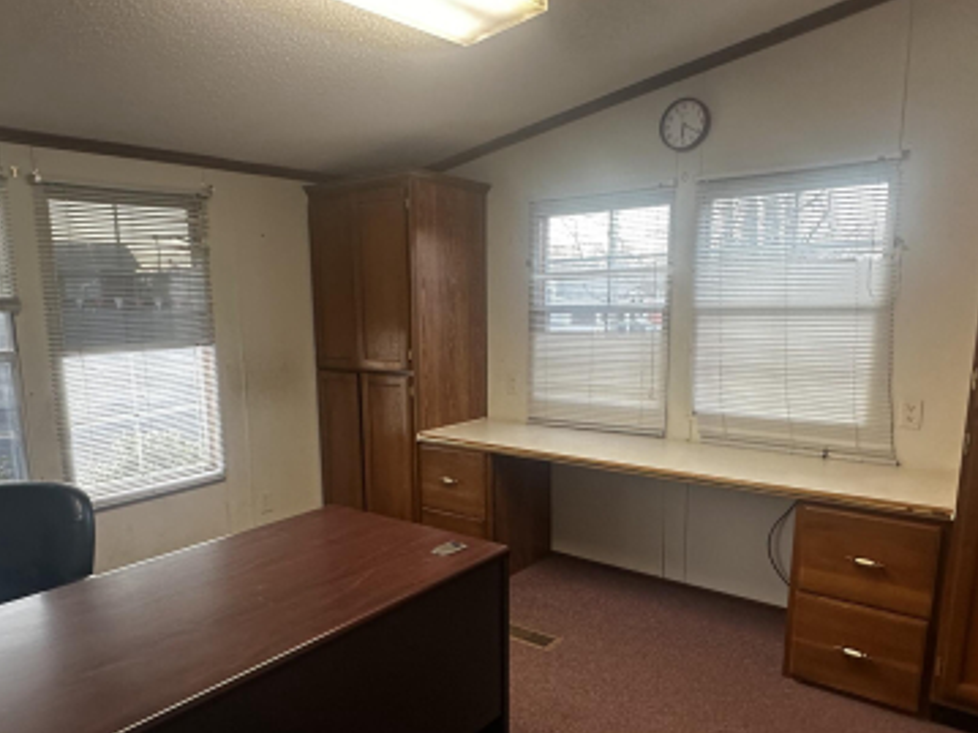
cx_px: 443
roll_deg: +0.8
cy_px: 433
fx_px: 734
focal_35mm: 26
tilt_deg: -9.3
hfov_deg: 67.2
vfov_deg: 52.7
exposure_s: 1/60
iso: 160
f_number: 2.2
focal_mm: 2.22
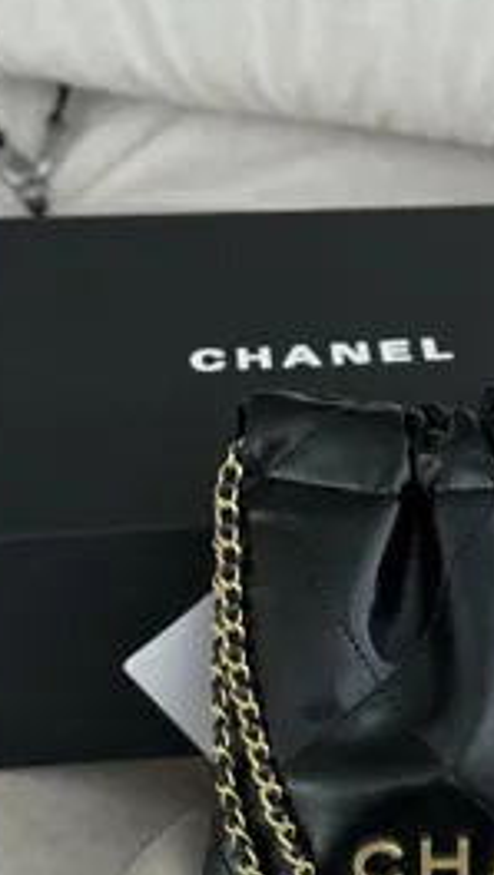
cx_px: 441
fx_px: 2207
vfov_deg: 22.4
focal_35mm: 95
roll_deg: -0.5
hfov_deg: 12.7
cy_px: 534
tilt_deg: -35.6
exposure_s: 1/245
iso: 64
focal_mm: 6.76
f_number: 1.78
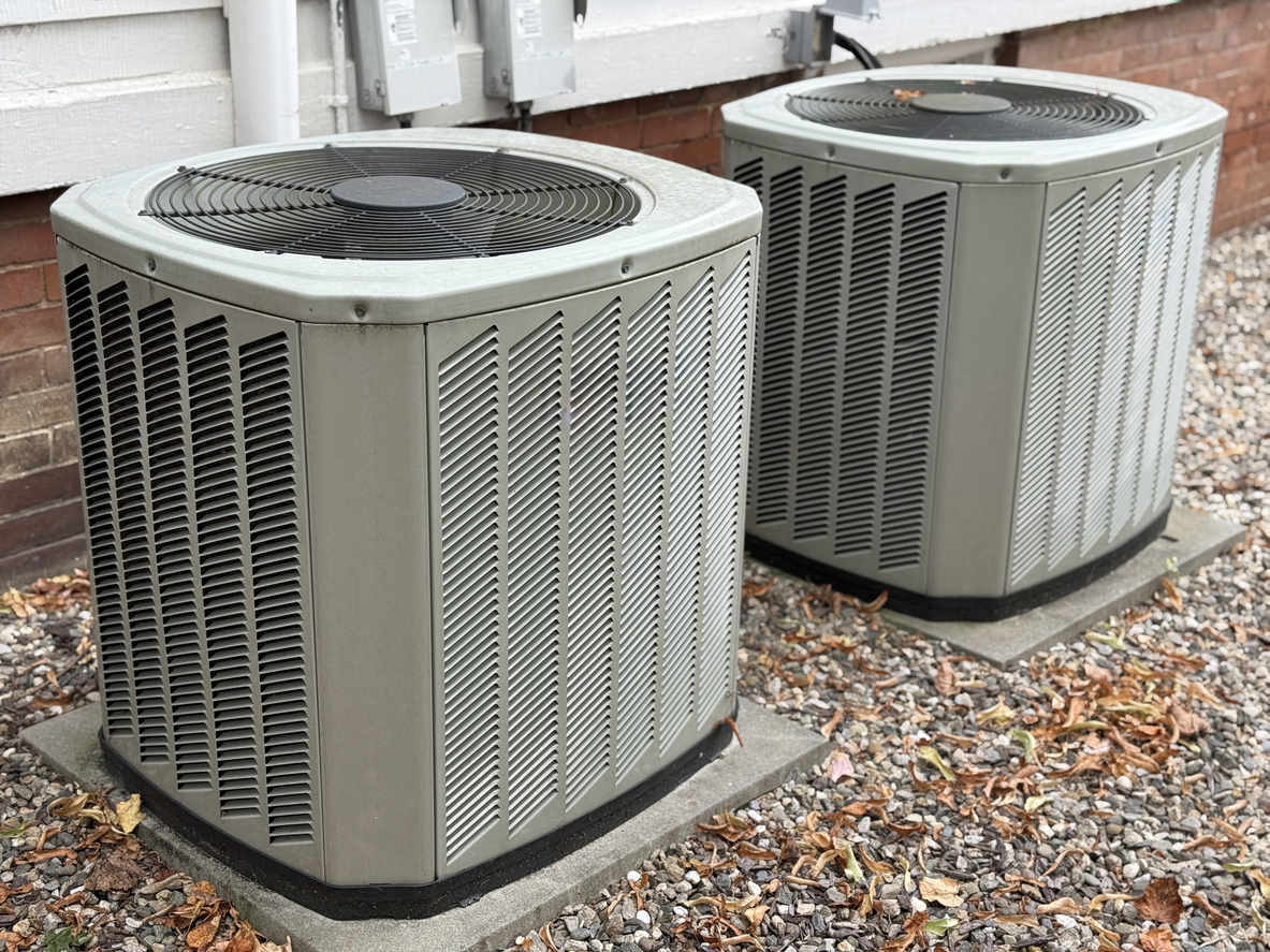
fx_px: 1761
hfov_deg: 39.7
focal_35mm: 48
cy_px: 476
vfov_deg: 30.3
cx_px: 635
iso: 50
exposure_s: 1/166
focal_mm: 6.76
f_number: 1.78
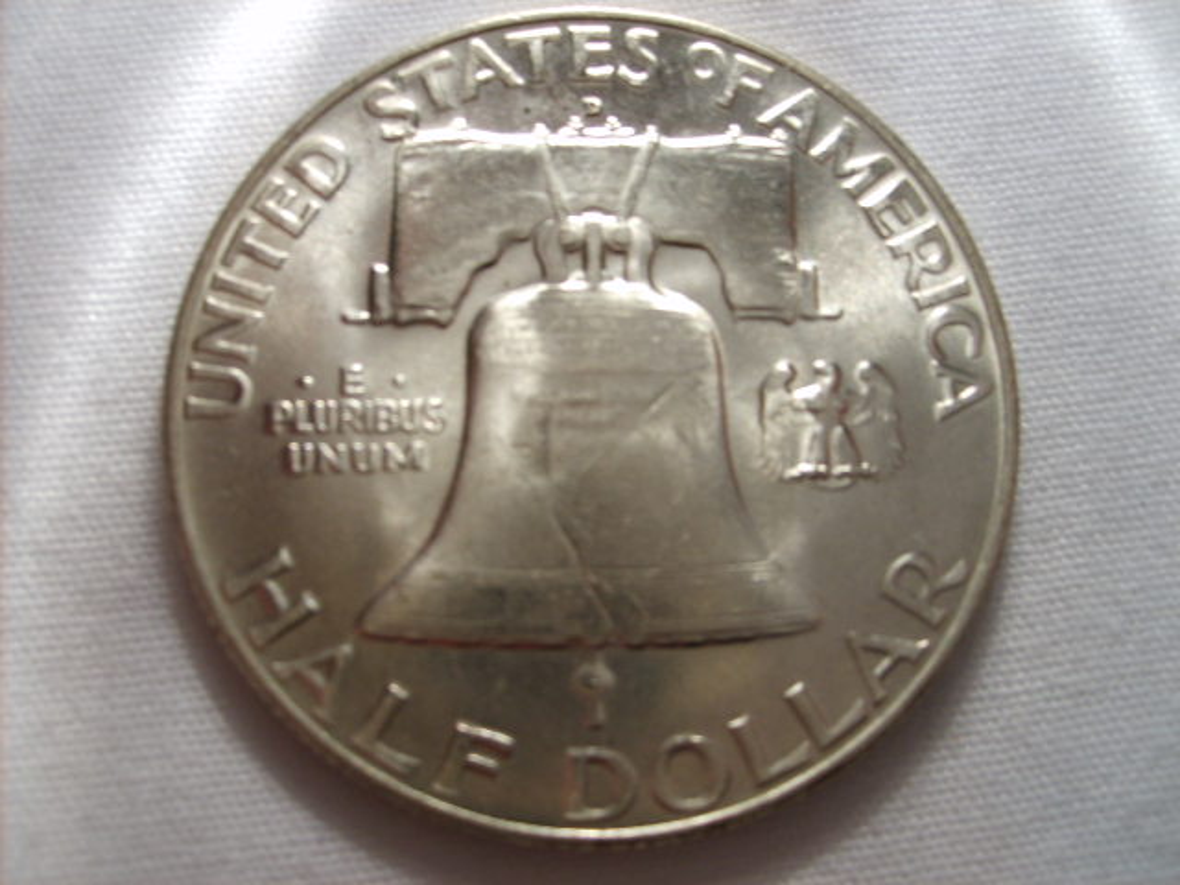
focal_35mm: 35
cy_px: 442
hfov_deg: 52.6
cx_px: 590
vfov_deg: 40.7
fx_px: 1193
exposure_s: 1/30
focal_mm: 5.8
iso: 50
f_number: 2.8
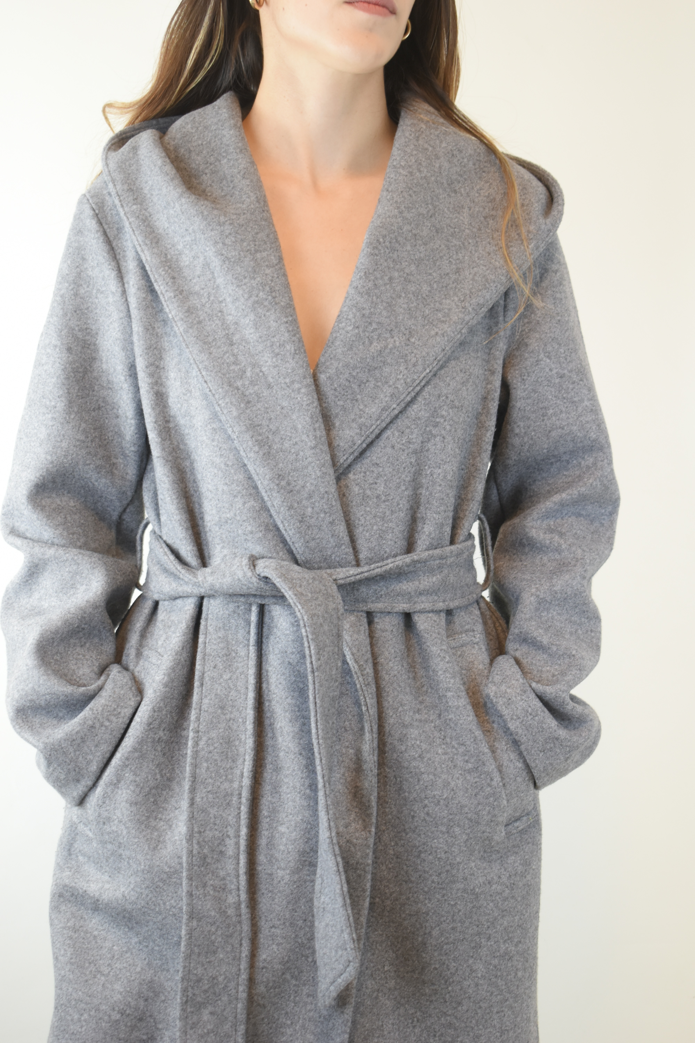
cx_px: 348
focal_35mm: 57
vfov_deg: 35.1
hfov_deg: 23.8
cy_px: 522
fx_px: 1650
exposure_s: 1/60
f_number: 4.8
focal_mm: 38
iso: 560
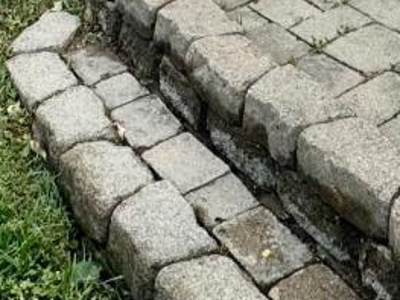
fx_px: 924
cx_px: 280
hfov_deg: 24.3
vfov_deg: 13.1
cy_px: -452
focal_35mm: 80
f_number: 2.2
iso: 40
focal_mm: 2.22
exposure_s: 1/687
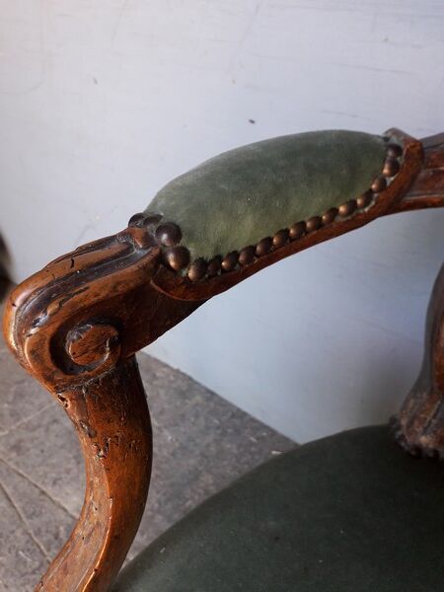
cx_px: 222
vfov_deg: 65.3
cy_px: 296
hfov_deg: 51.4
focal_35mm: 27
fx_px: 462
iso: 64
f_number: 1.9
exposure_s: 1/50
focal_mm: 3.6
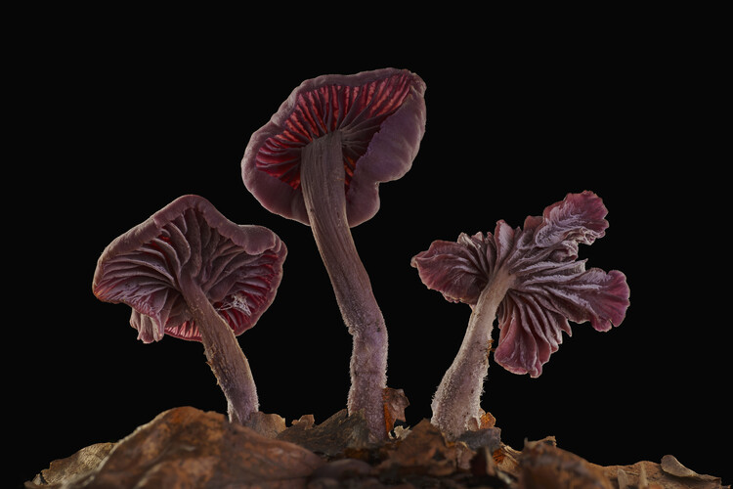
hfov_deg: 11.4
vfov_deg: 7.6
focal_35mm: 180
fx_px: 3665
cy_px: 244
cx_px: 366
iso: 50
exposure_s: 1/200
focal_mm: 180
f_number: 8
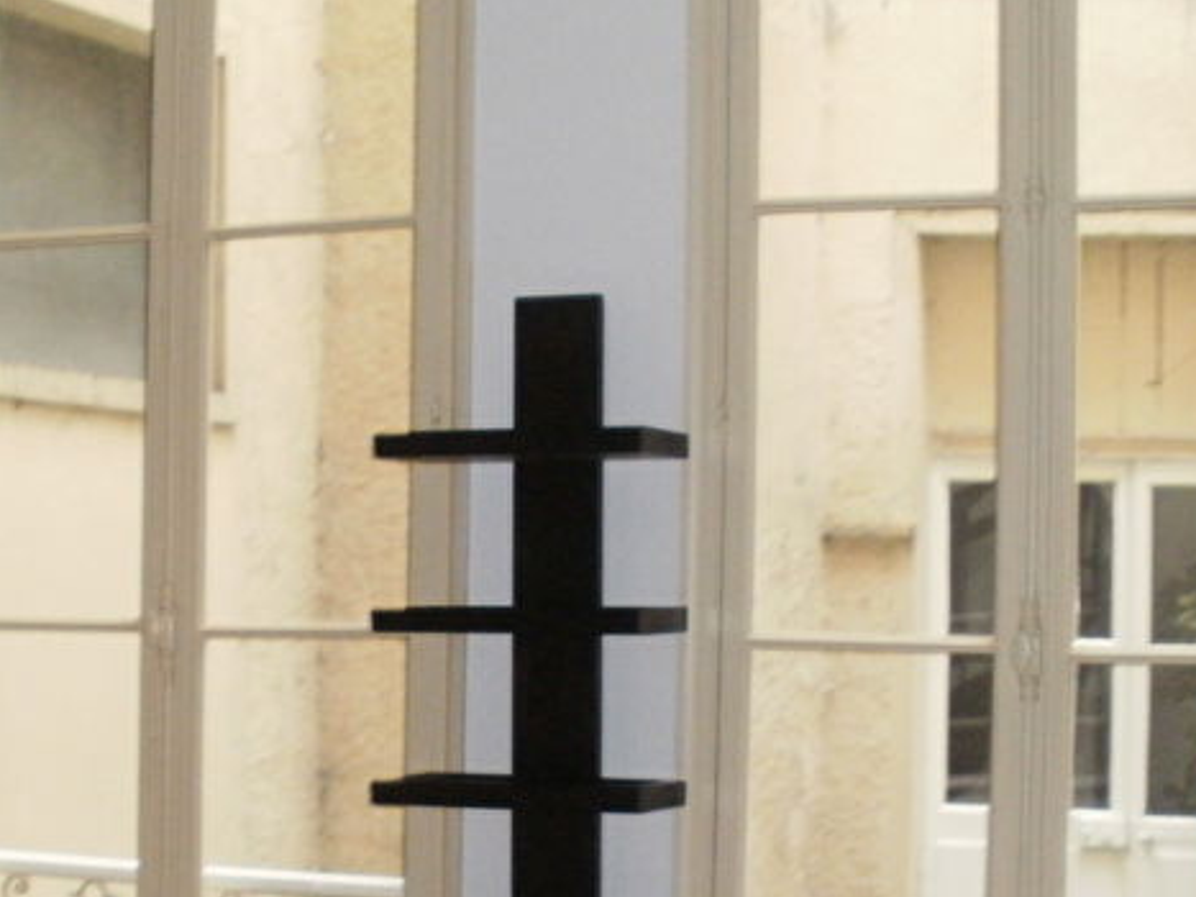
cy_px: 794
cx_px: 446
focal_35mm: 79
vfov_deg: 18.4
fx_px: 2729
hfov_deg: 24.7
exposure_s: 1/30
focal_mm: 6.3
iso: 320
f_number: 3.5
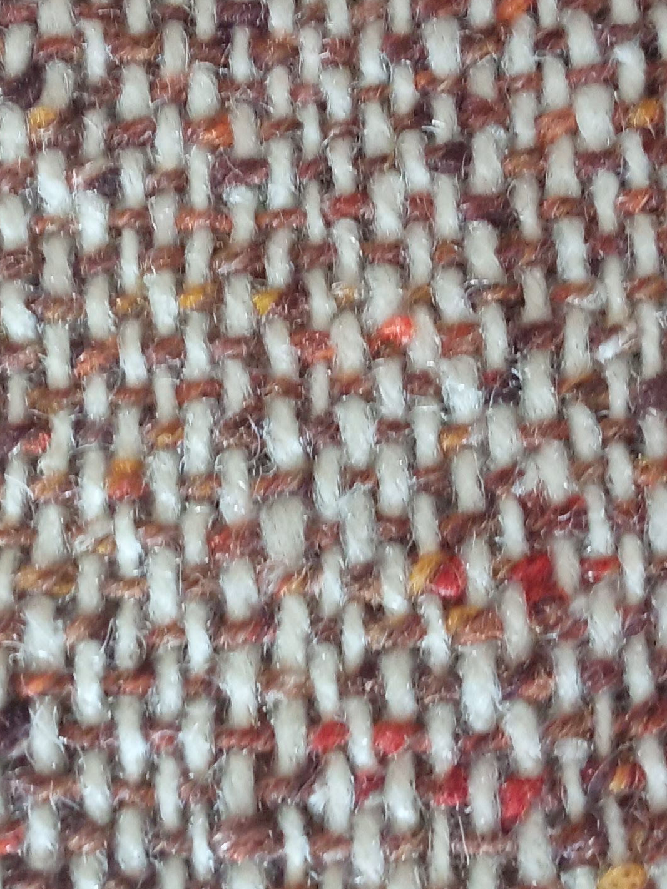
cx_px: 332
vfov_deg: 24.7
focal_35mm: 79
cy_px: 453
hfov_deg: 18.7
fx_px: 2030
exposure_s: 1/20
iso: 821
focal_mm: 3.79
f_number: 2.2
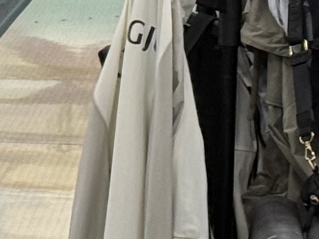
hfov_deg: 6.2
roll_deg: -0.9
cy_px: -14
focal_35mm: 302
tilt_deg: -4.7
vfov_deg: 4.9
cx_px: -549
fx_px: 2784
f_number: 1.78
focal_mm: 6.76
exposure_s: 1/60
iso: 200
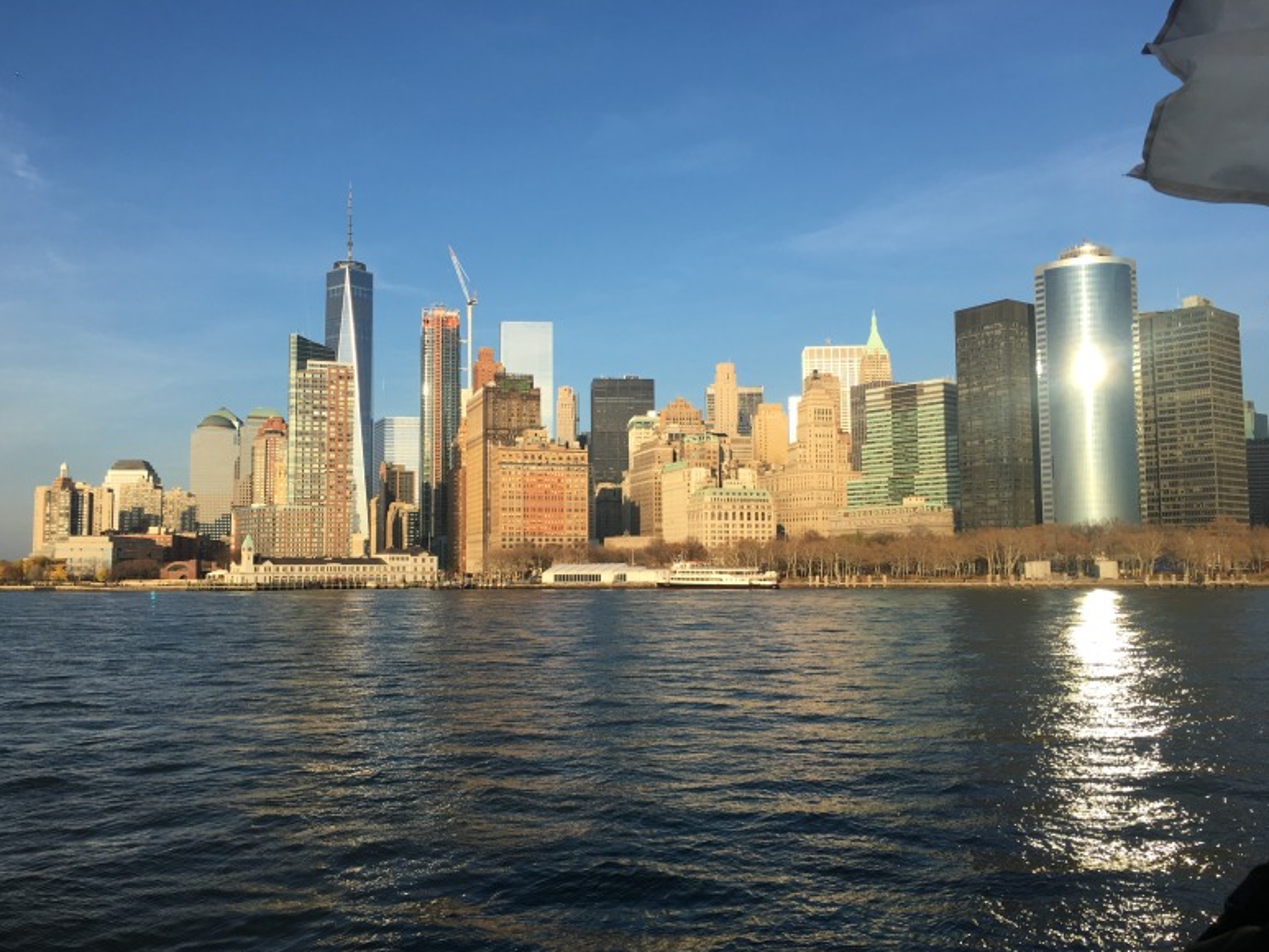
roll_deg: +1.3
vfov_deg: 46.8
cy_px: 483
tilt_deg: +5.8
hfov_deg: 60.0
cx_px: 630
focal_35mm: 30
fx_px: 1100
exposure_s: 1/1374
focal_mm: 4.15
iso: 25
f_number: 2.2
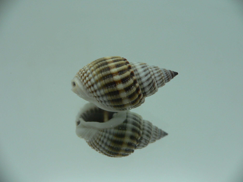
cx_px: 122
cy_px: 91
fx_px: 246
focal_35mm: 35
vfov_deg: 40.7
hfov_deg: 52.6
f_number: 2.8
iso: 80
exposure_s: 1/60
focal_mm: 4.6
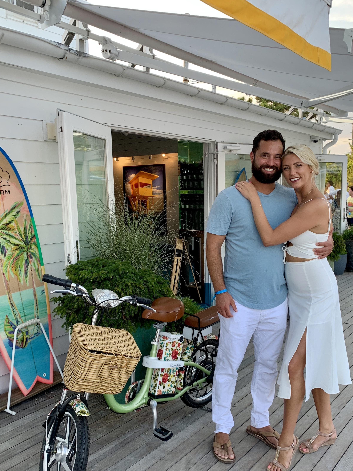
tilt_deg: -6.1
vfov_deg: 55.3
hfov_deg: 42.9
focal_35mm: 33
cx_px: 190
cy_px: 257
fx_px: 449
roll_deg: +1.0
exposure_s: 1/122
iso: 25
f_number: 1.8
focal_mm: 4.25
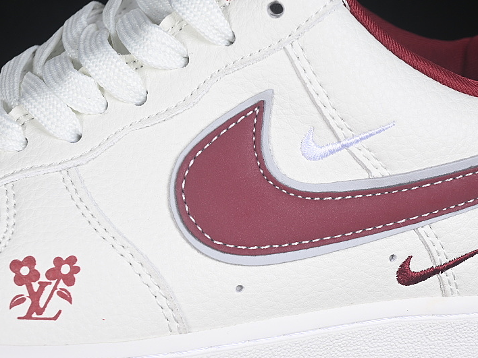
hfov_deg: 17.9
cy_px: 206
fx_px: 1519
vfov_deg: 13.5
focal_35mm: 110
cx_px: 277
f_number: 7.1
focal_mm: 50
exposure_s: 1/80
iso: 160
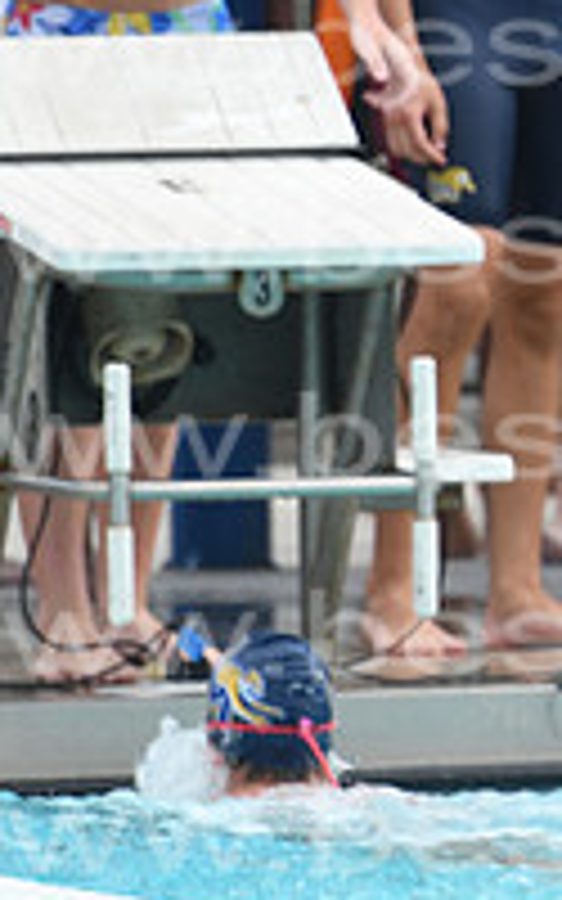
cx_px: 895
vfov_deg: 2.4
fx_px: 21761
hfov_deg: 1.5
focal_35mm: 888
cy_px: 349
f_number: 4
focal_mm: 200
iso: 250
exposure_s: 1/800
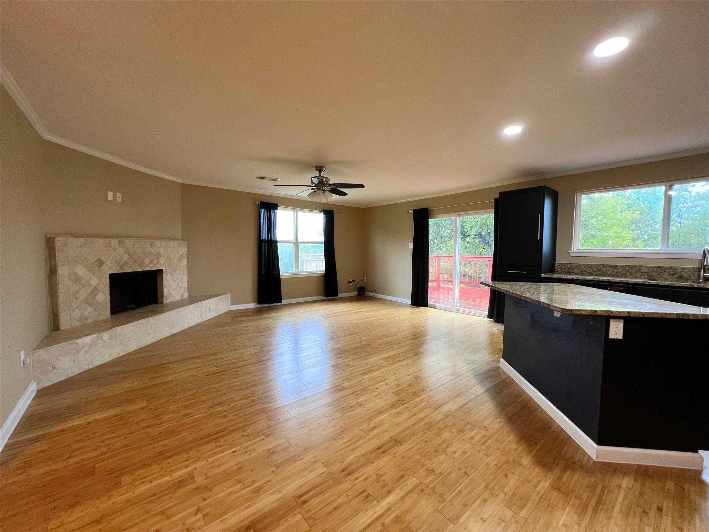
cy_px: 266
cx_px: 354
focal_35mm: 13
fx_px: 266
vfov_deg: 89.9
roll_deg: -0.6
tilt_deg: -3.2
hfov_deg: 106.2
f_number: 1.8
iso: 160
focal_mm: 1.57
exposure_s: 1/60
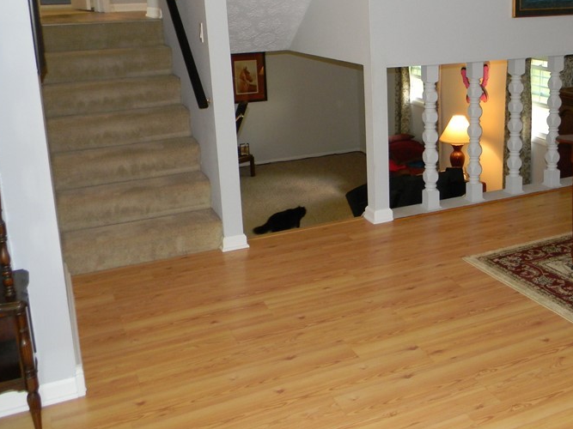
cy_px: 144
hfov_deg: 42.8
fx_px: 712
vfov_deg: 33.3
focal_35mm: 43
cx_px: 415
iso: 200
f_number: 3.5
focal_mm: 5
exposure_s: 1/26
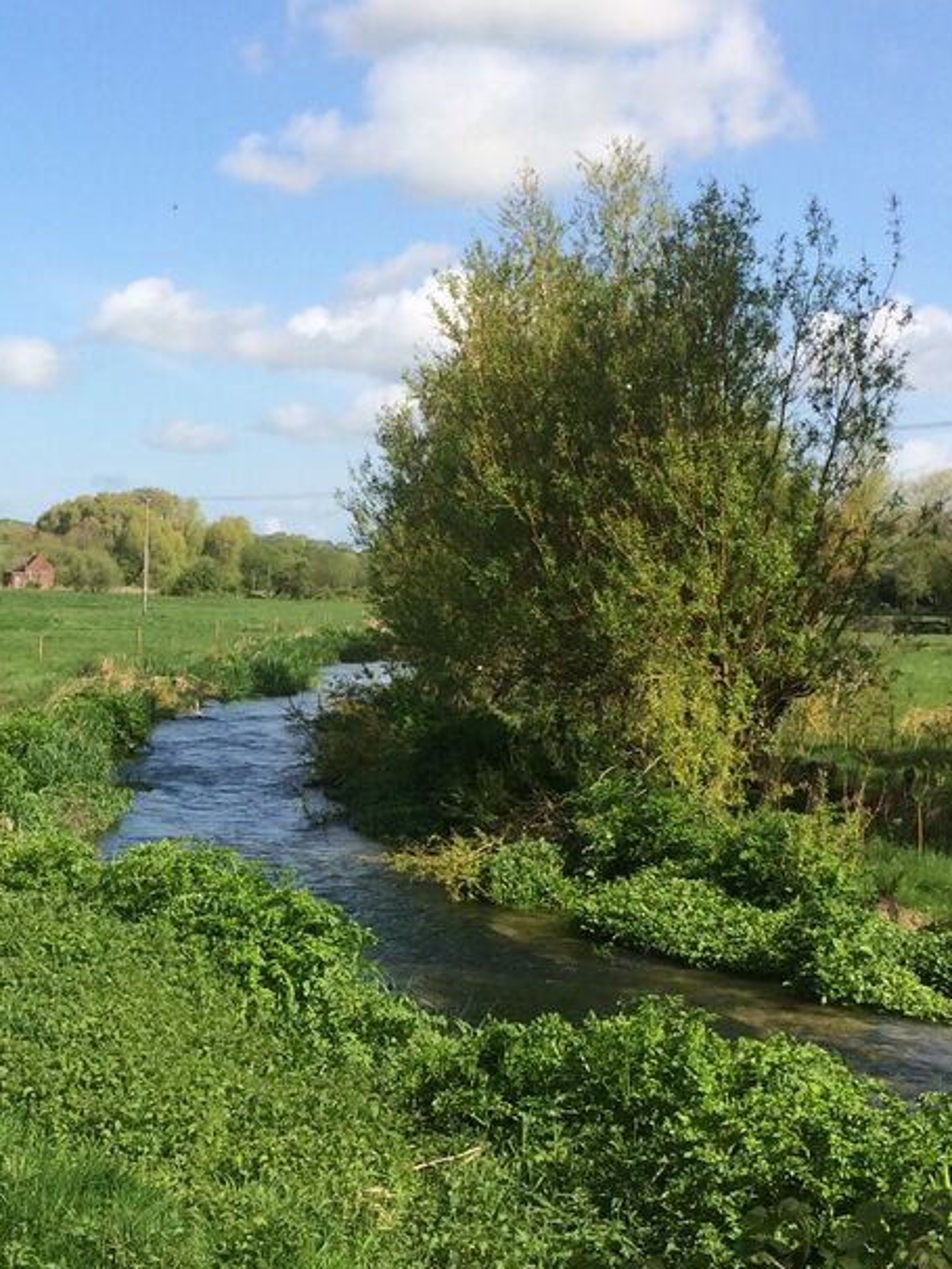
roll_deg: -1.0
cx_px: 157
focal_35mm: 63
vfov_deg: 30.5
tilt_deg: -8.8
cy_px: 826
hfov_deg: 22.9
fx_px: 2309
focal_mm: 4.15
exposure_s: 1/1866
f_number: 2.2
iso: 32
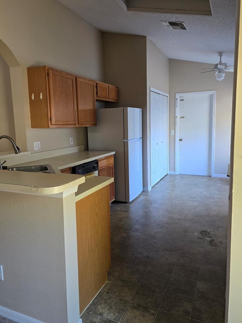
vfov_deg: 67.3
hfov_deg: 53.0
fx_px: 242
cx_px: 122
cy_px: 156
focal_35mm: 26
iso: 320
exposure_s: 1/120
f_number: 1.7
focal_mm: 6.3
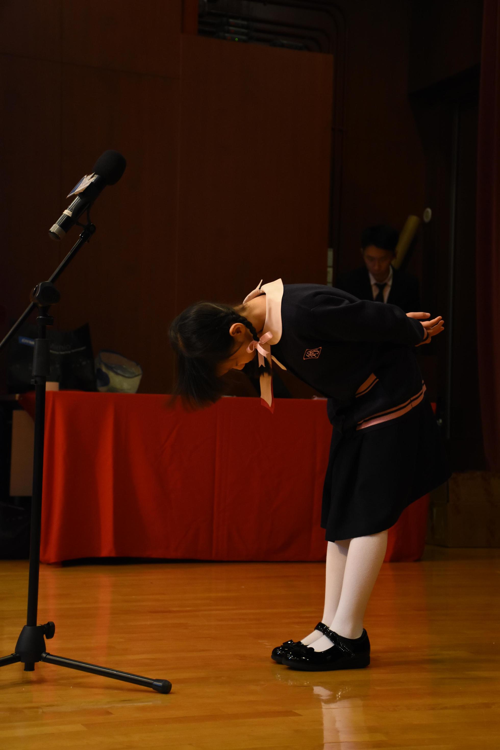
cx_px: 250
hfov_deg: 20.2
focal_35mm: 68
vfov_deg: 29.9
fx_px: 1406
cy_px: 375
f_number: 4.5
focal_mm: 45
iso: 1600
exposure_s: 1/100
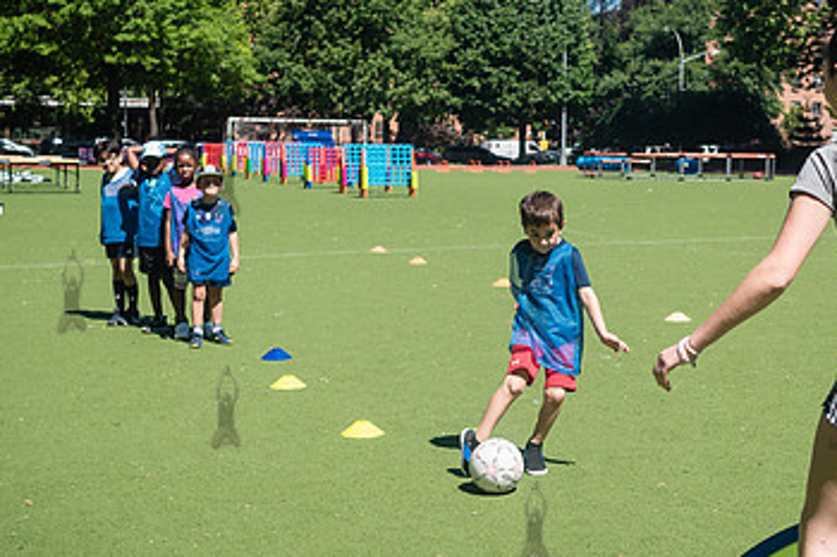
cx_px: 533
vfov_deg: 23.4
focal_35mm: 58
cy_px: 290
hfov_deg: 34.3
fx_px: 1348
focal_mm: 35
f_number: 4
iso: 320
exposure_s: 1/2500
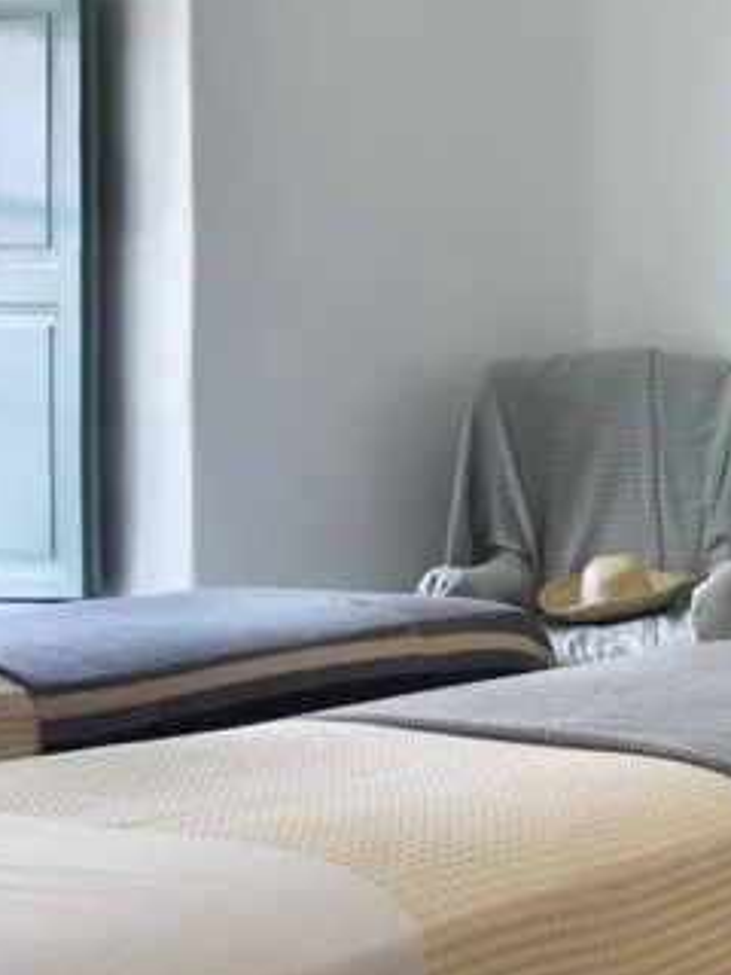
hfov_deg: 24.3
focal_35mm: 54
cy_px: 451
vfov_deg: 35.5
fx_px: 1520
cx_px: 899
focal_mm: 30
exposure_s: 1/30
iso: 500
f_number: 9
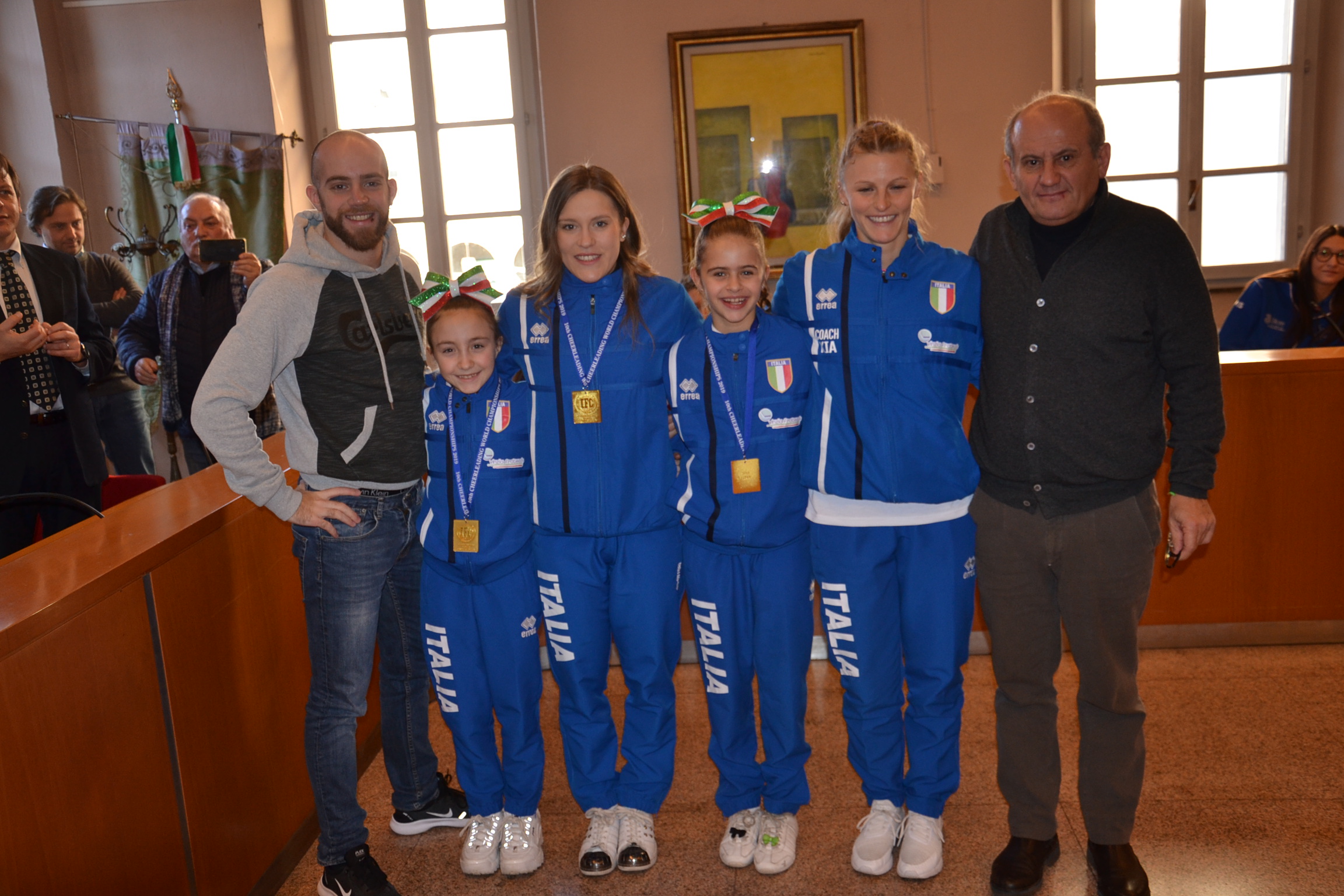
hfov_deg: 57.2
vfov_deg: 40.0
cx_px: 672
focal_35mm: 33
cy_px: 448
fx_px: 1232
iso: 400
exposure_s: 1/80
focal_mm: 22
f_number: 4
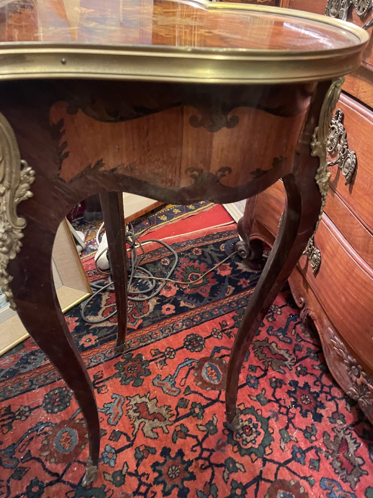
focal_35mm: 26
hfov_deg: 53.1
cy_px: 249
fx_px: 374
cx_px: 186
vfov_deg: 67.3
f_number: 1.6
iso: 640
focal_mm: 4.2
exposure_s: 1/25
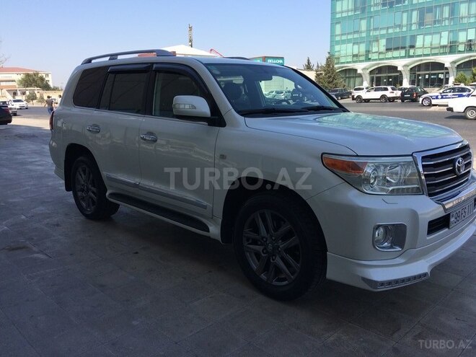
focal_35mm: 29
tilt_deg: -10.7
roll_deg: +1.9
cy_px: 178
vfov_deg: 48.2
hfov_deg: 61.7
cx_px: 238
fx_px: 399
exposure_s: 1/1282
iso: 32
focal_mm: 4.15
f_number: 2.2
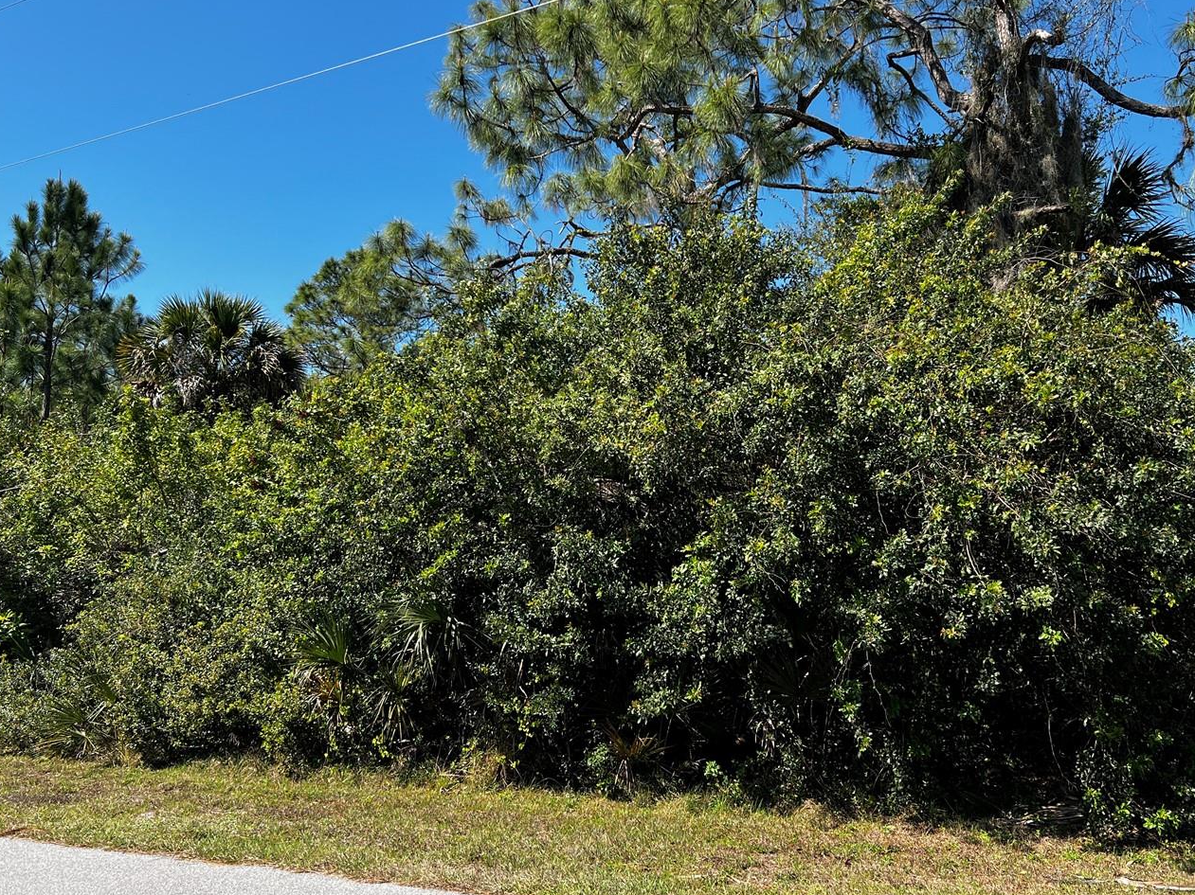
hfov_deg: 55.3
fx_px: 1139
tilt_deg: +7.5
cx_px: 626
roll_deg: +1.4
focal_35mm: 33
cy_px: 397
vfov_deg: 42.9
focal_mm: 5.7
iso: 50
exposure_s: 1/2045
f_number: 1.5
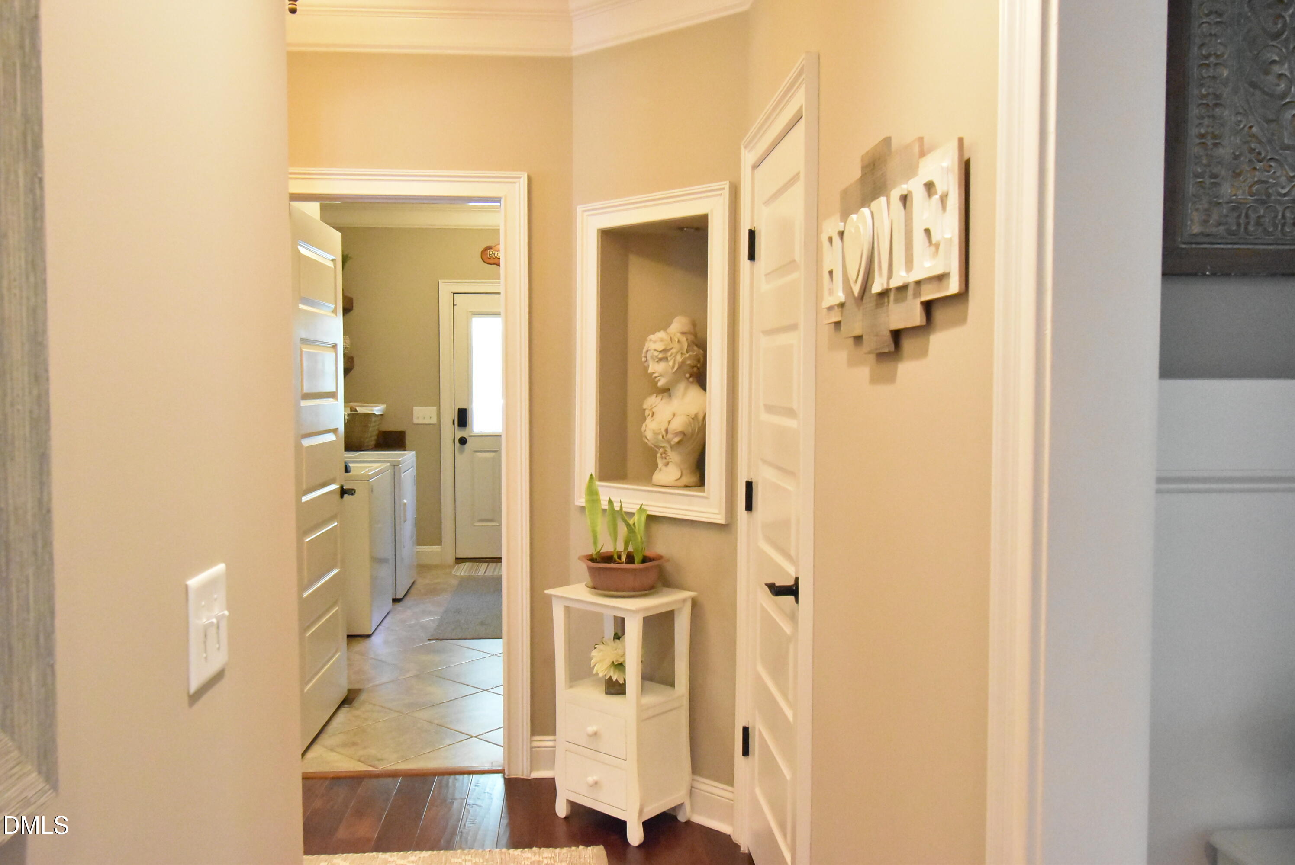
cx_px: 648
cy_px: 432
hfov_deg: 61.9
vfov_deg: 43.7
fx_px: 1080
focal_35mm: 30
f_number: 8
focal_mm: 20
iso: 12800
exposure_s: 1/60
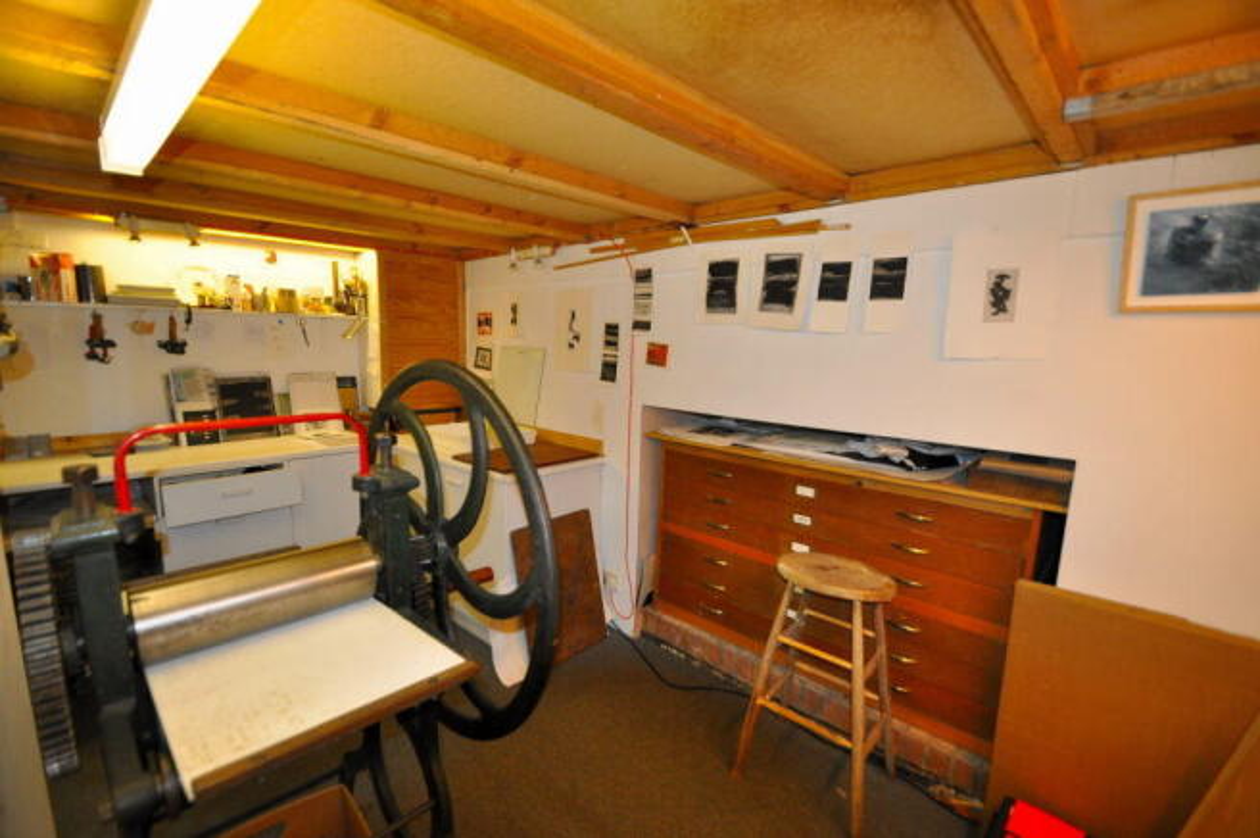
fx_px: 524
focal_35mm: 15
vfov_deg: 77.2
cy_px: 419
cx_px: 630
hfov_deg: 100.4
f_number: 3.5
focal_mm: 10
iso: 800
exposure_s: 1/125
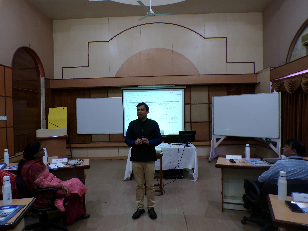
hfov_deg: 71.6
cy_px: 116
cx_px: 154
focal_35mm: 24
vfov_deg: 56.8
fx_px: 214
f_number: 3
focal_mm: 4.3
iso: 240
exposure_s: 1/17
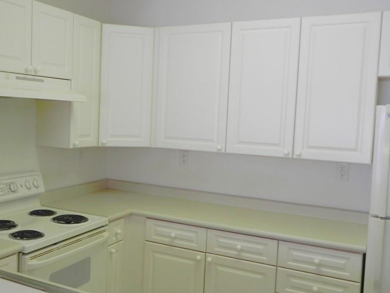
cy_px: 158
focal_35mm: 40
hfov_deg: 46.1
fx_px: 451
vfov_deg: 36.0
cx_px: 131
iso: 176
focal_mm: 5.2
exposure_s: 1/30
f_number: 2.8
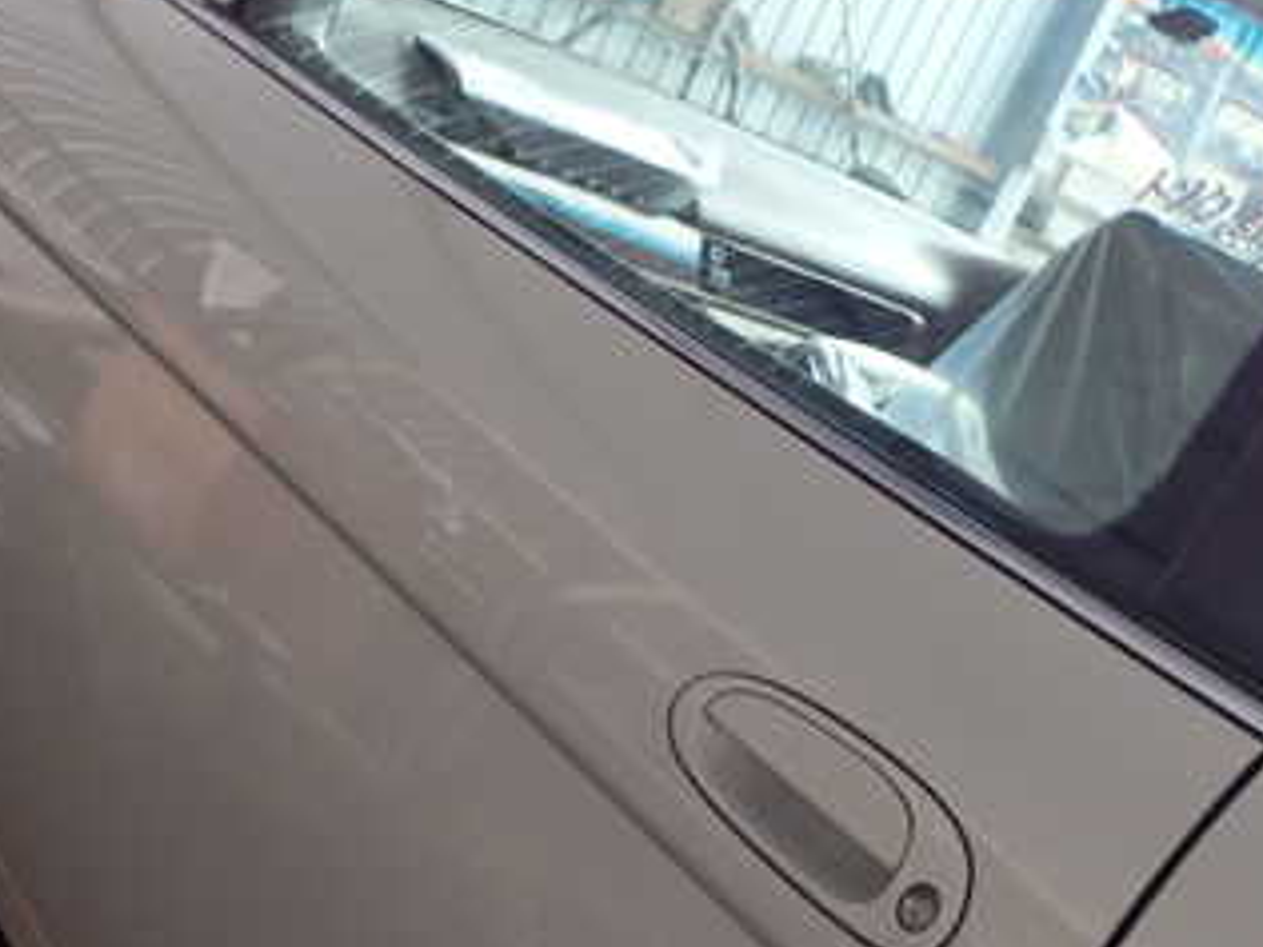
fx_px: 2080
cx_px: 723
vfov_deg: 25.3
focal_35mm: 57
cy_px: 743
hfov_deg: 33.7
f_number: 3.2
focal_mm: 5.4
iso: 100
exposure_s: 1/80
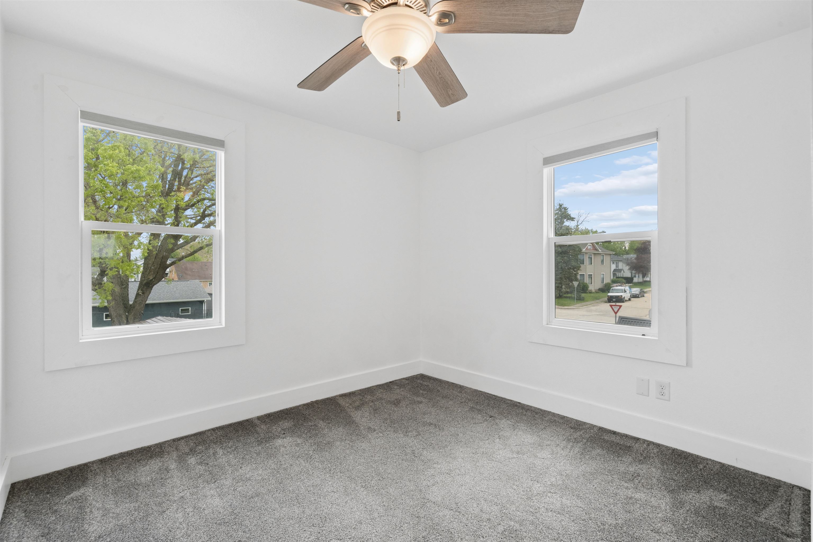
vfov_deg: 73.7
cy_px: 271
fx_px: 361
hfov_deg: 96.7
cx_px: 406
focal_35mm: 16
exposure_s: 1/125
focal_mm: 16
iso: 800
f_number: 10
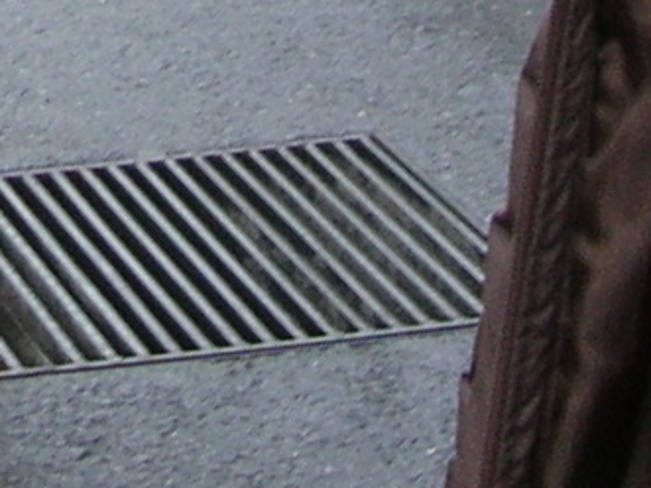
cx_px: -210
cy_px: -679
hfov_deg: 8.1
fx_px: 4549
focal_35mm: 242
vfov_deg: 5.9
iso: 50
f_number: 2.8
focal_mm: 5.8
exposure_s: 1/106
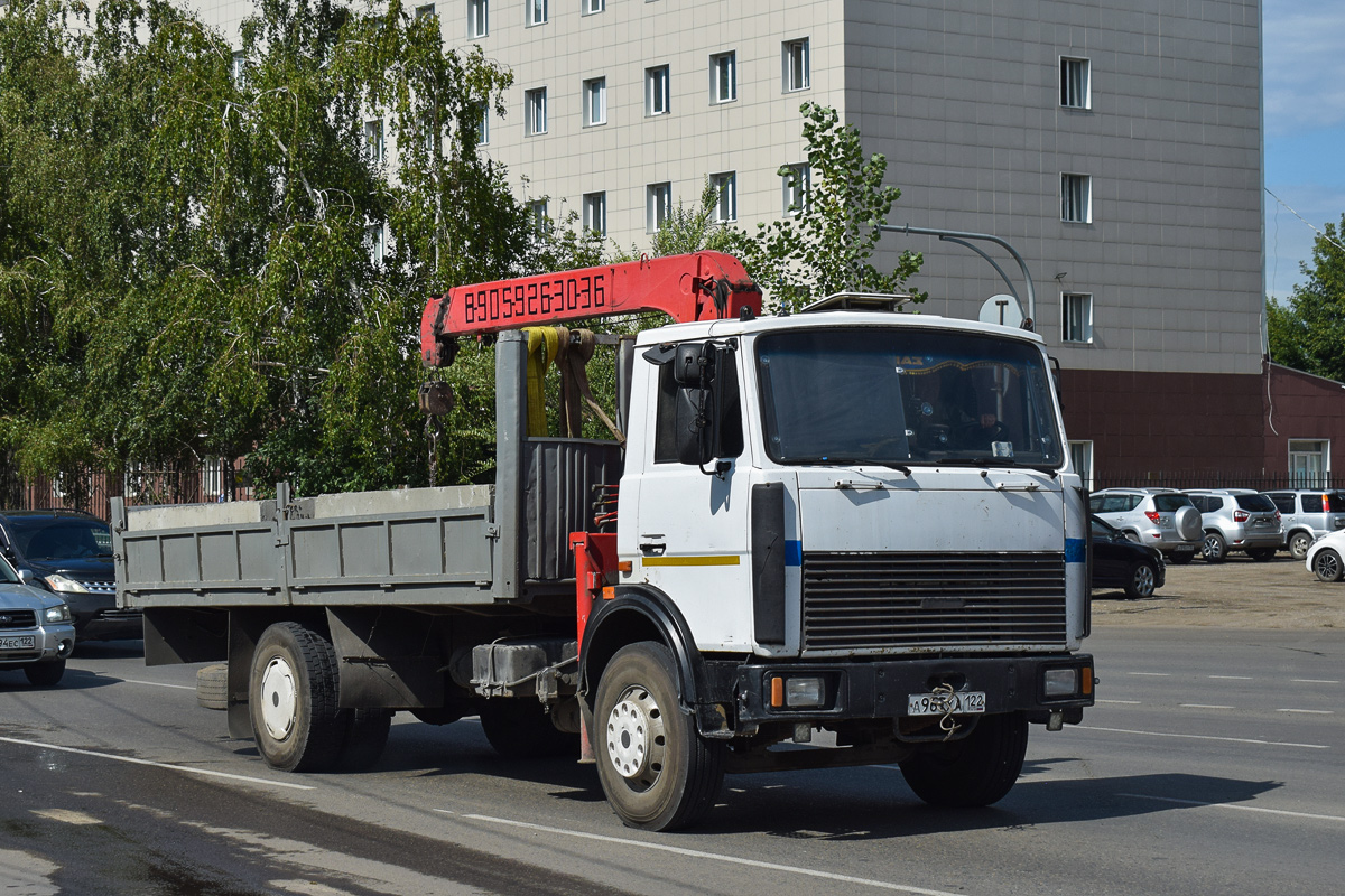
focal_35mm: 63
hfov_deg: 31.9
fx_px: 2354
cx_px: 672
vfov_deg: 21.6
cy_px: 448
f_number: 7.1
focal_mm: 42
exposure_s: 1/1250
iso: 200
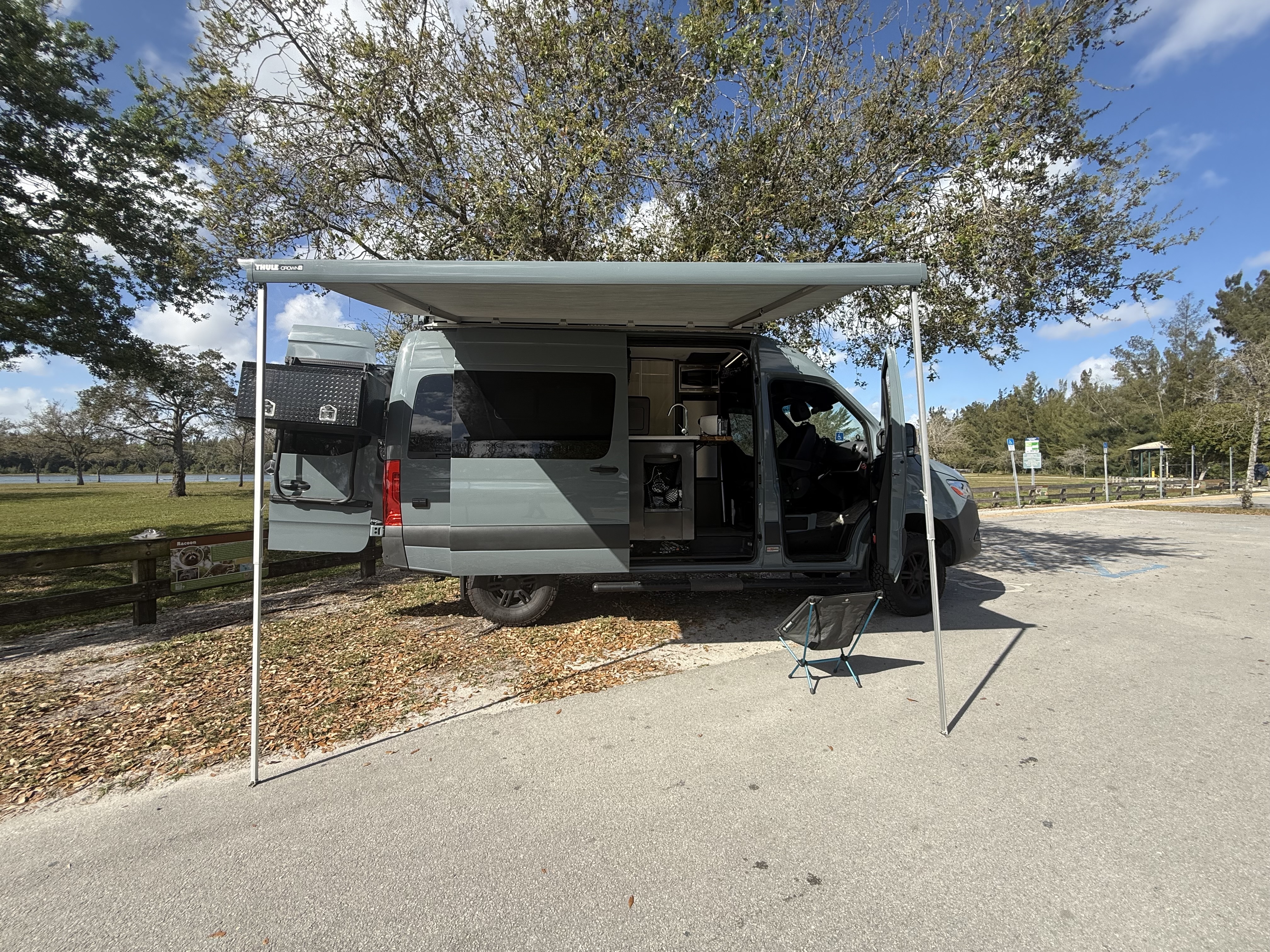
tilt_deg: -0.5
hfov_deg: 102.1
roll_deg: -0.2
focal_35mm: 14
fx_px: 514
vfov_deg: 85.7
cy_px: 476
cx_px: 635
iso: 50
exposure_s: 1/942
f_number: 2.2
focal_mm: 2.22
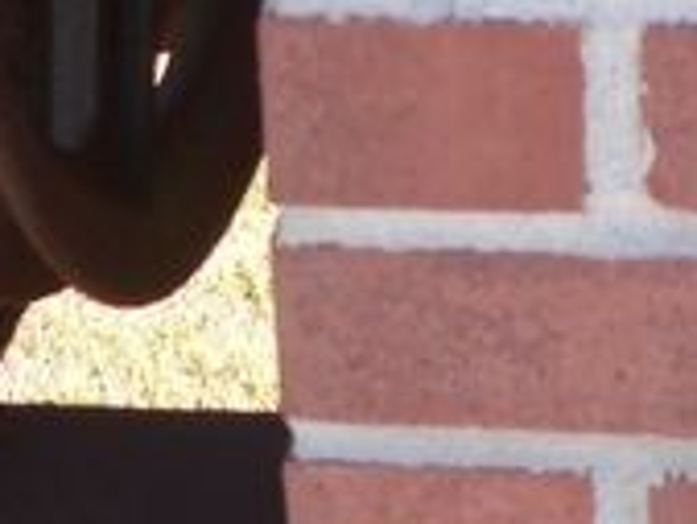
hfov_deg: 11.4
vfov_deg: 8.1
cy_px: -681
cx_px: 845
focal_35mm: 170
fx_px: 3425
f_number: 3.3
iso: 80
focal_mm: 6
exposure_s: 1/125
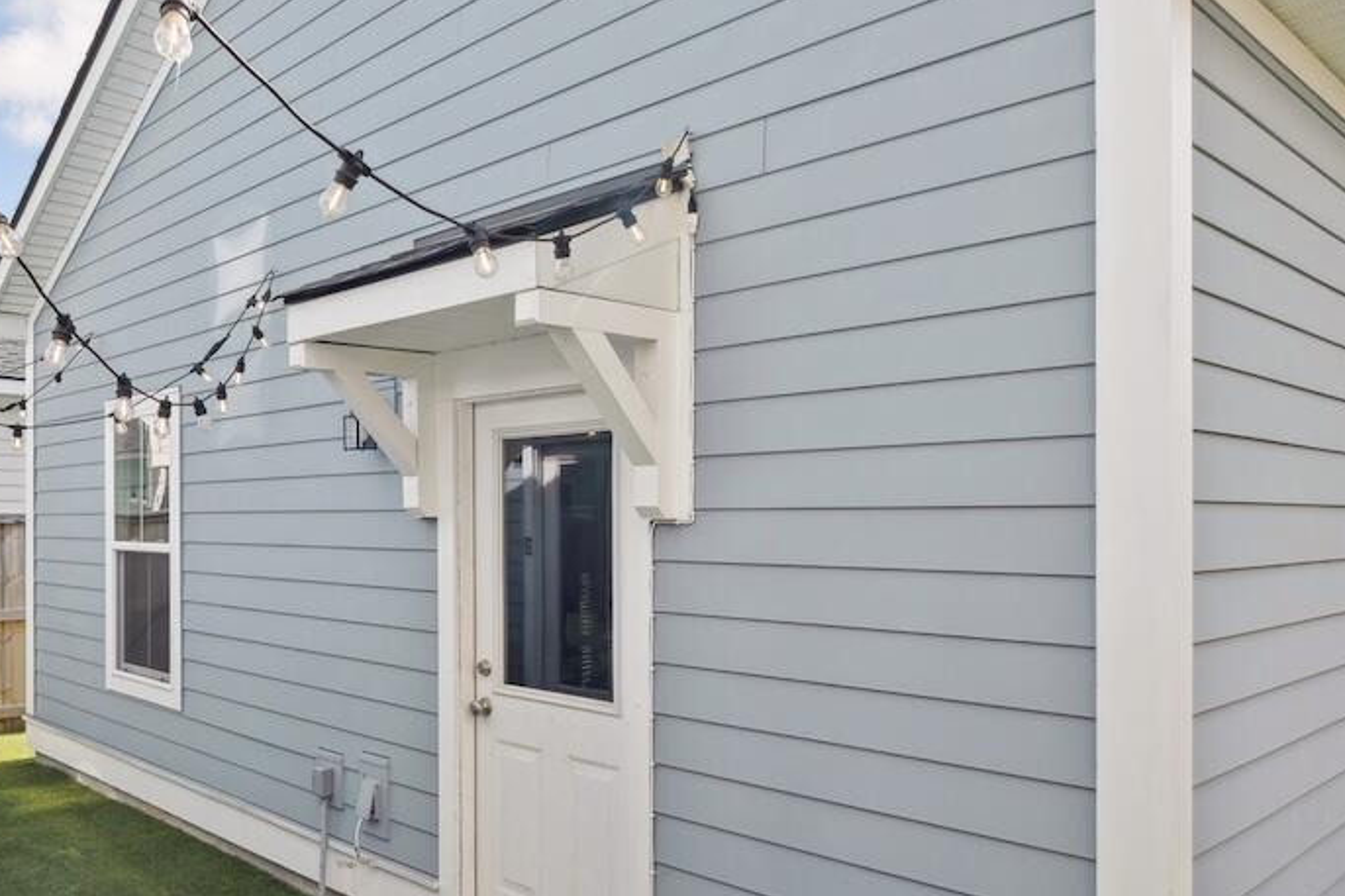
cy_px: 481
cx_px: 410
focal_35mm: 28
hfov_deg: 63.2
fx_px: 1046
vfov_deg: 46.3
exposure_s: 1/640
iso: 125
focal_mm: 10
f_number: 5.6
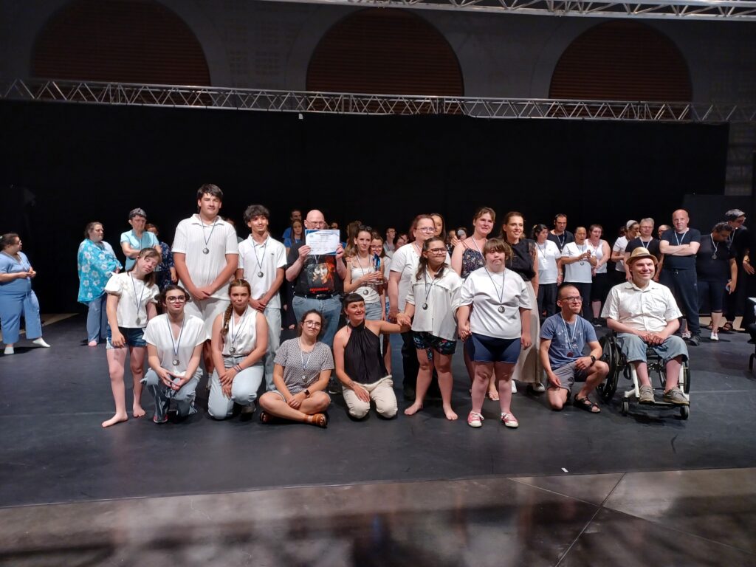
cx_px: 378
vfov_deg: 54.9
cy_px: 284
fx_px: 546
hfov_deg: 69.4
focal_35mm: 25
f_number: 1.8
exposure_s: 1/50
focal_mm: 4.6
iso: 320
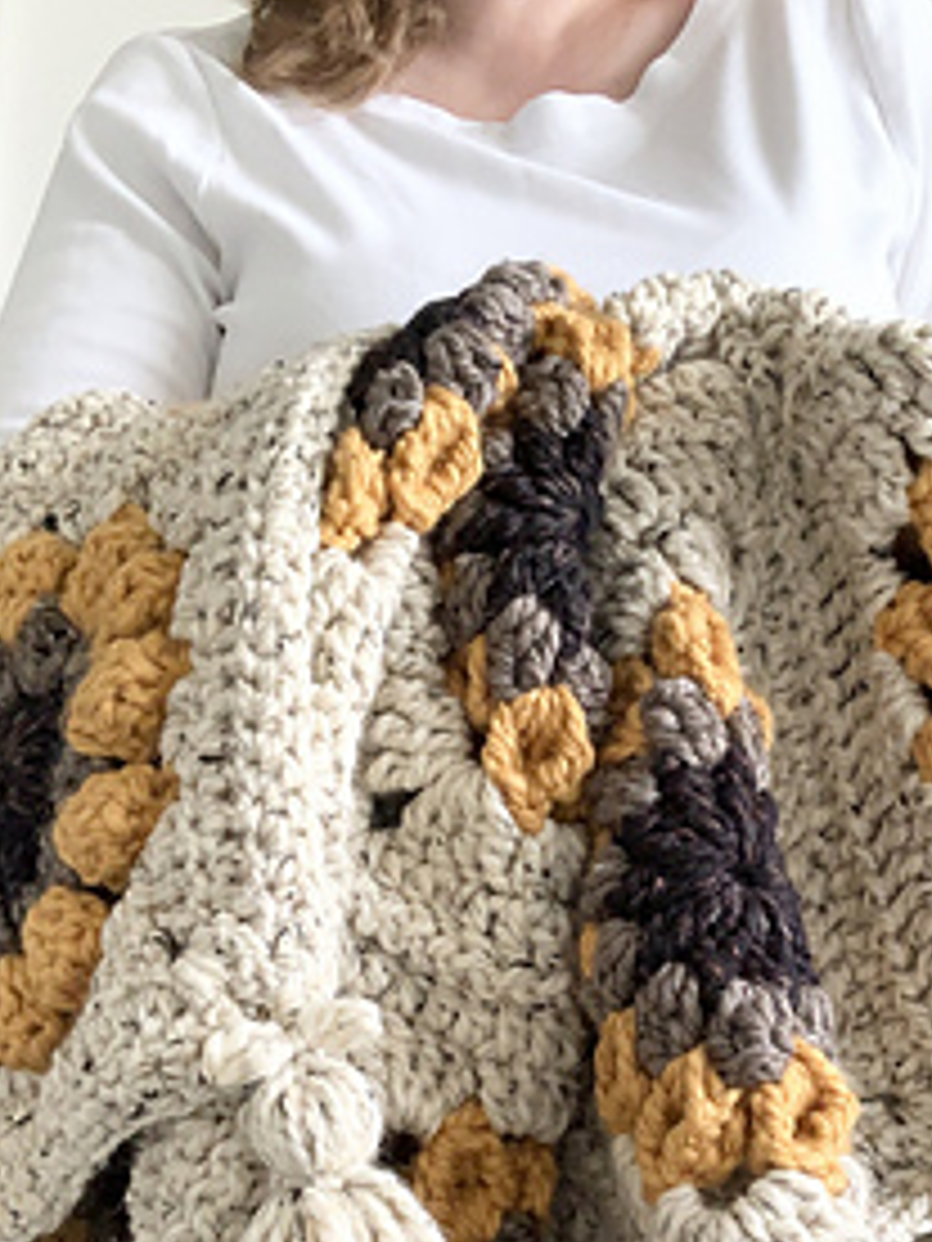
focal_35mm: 58
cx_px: 651
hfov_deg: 25.0
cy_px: 837
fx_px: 2082
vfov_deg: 32.9
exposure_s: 1/60
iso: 160
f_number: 2.2
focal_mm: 2.87
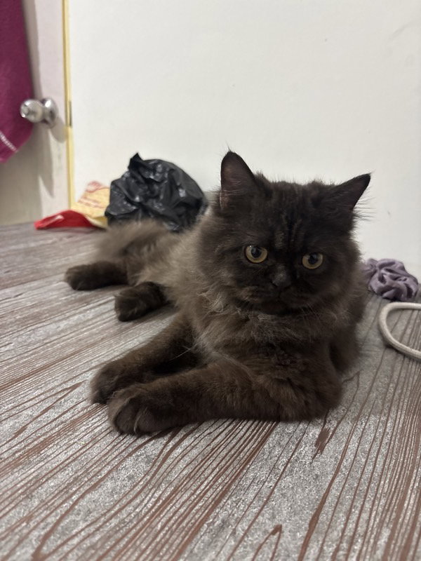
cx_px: 210
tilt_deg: -18.4
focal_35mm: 26
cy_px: 280
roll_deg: -6.7
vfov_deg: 67.3
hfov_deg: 53.1
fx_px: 422
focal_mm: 5.96
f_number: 1.6
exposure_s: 1/50
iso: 250
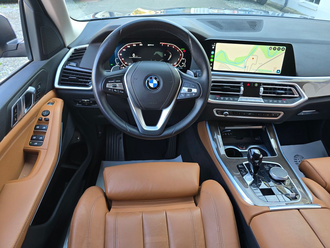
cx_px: 165
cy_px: 124
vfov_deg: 58.9
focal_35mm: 23
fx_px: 219
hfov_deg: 73.9
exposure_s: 1/51
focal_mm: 6.3
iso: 40
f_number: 1.7
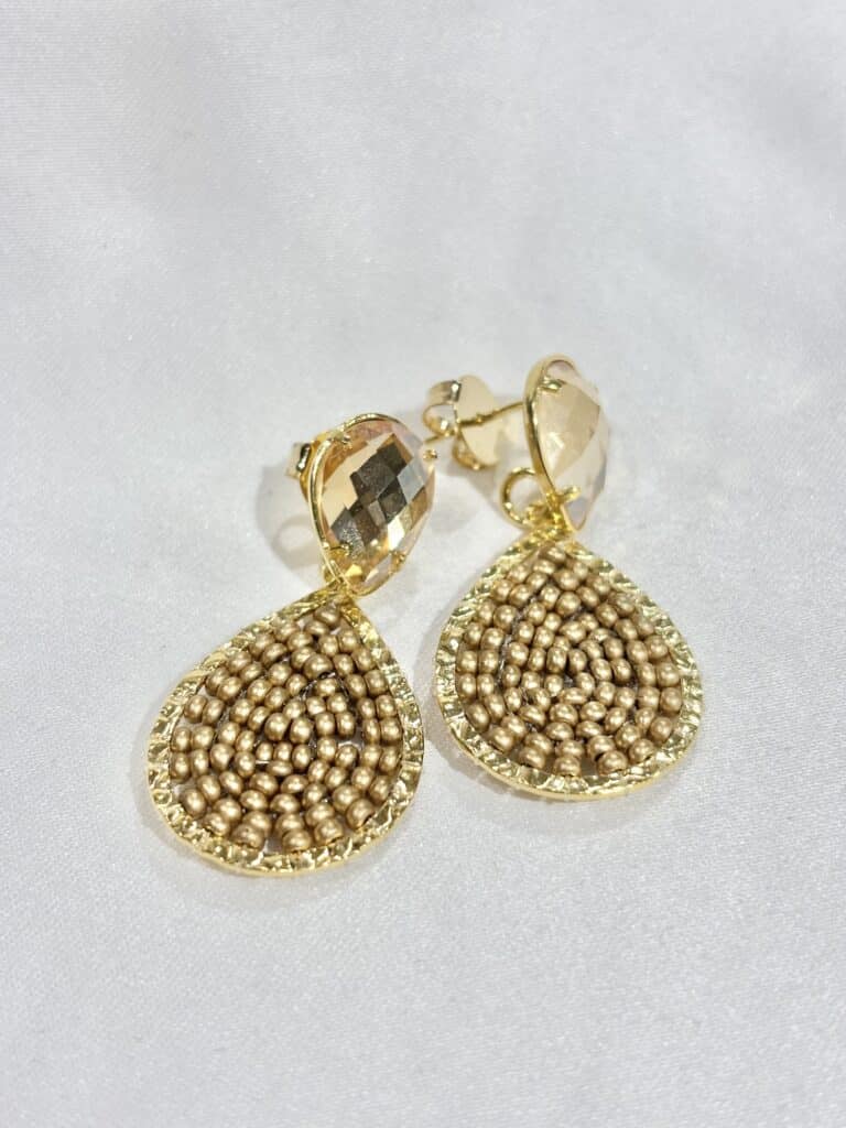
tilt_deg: -36.1
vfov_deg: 36.8
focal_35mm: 52
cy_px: 564
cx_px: 423
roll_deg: +7.3
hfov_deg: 28.0
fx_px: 1694
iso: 32
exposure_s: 1/242
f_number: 1.6
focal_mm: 5.96
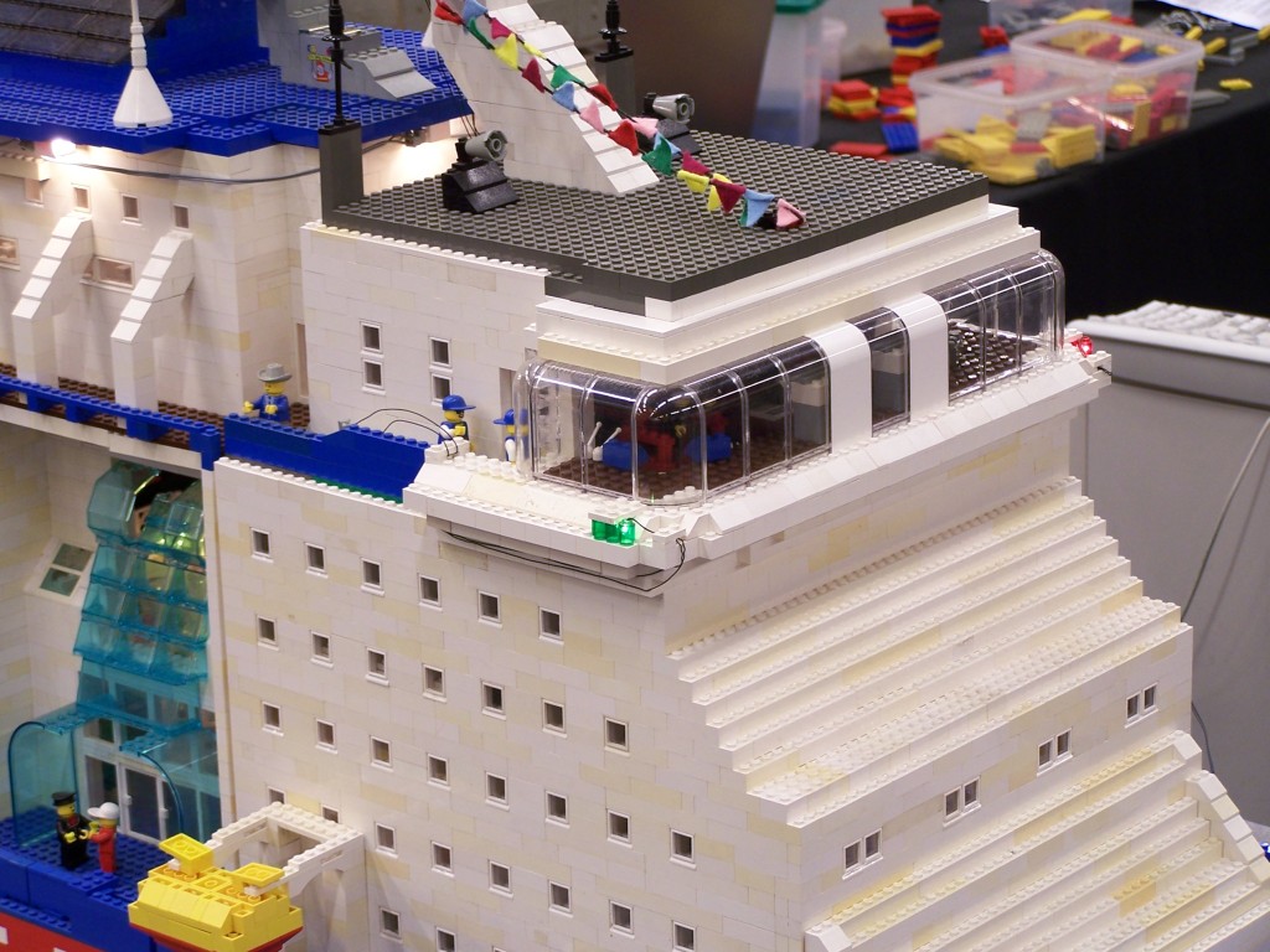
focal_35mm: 105
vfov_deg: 14.1
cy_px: 476
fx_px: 3852
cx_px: 635
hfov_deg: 18.7
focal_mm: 17.5
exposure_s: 1/3
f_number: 3.2
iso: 80
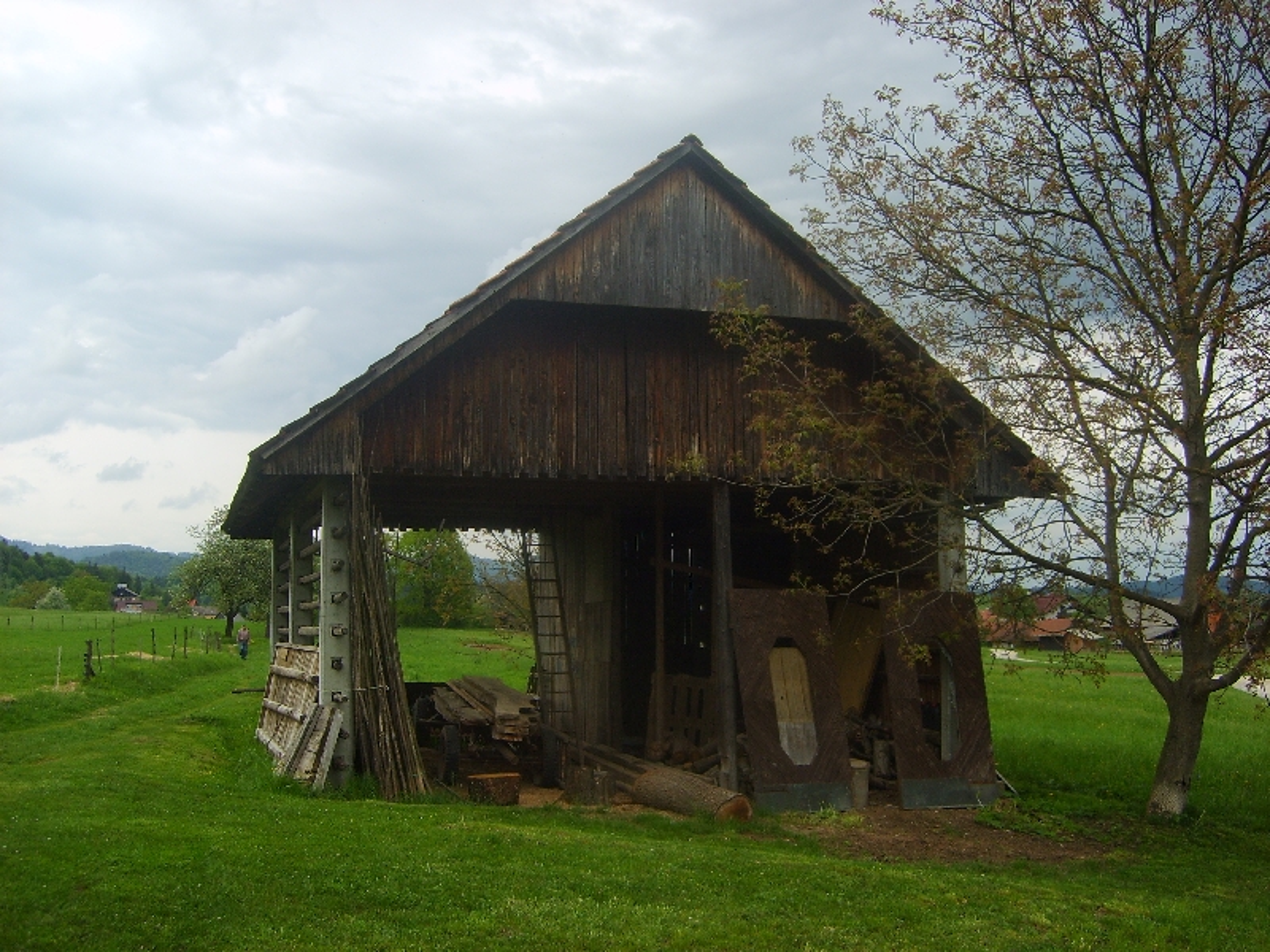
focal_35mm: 35
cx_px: 635
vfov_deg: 40.7
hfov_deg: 52.6
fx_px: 1284
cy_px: 476
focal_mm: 5.8
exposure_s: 1/180
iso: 50
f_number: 2.8
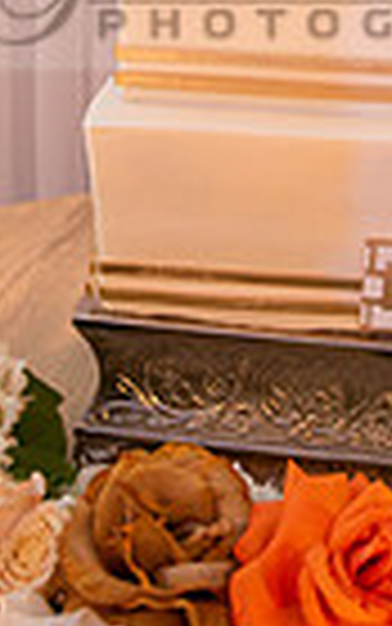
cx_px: 315
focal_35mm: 79
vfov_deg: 24.6
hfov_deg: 16.4
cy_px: -36
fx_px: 1349
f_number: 2.8
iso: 640
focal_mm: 24
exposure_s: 1/80
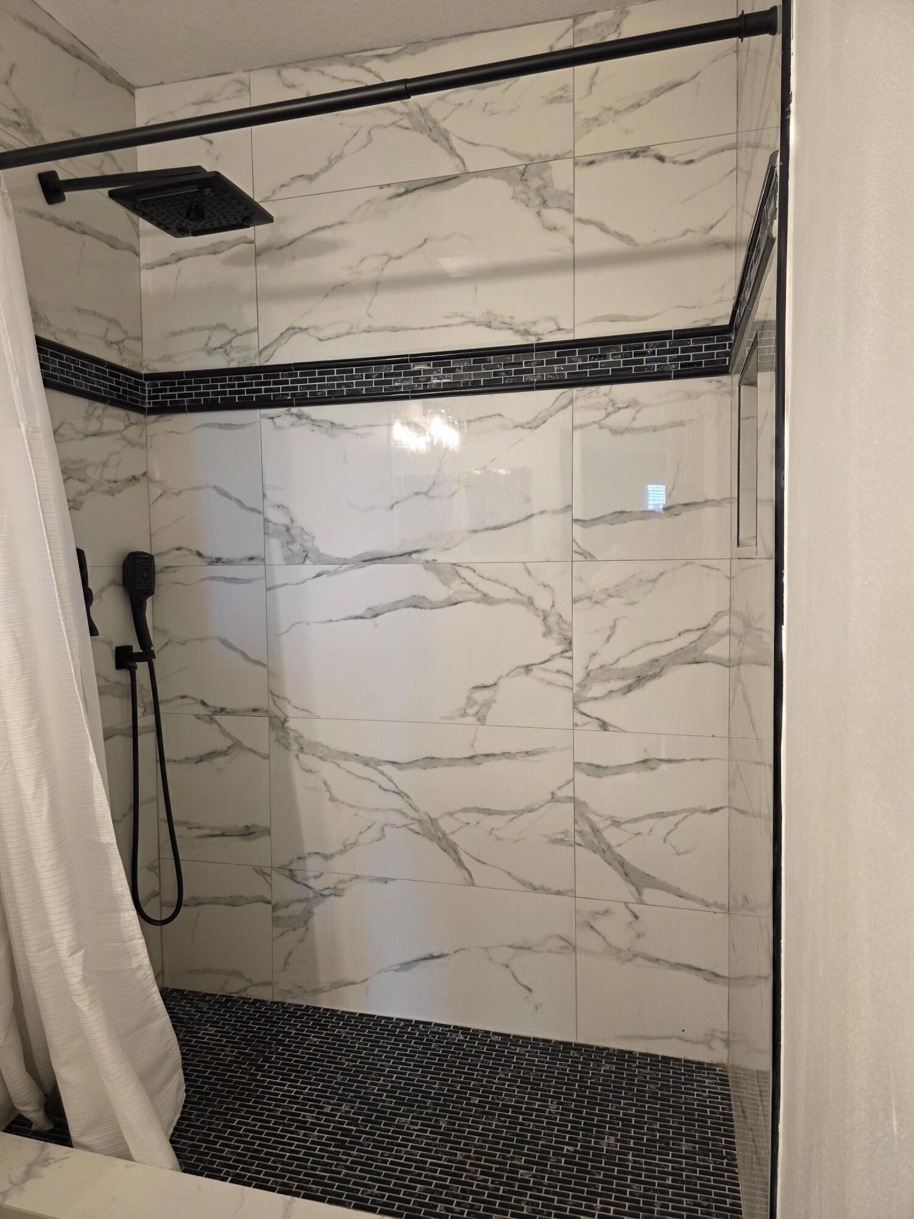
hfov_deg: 58.9
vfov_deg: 73.9
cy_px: 610
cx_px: 457
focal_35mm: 23
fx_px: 810
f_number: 1.7
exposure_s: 1/120
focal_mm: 6.3
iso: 125
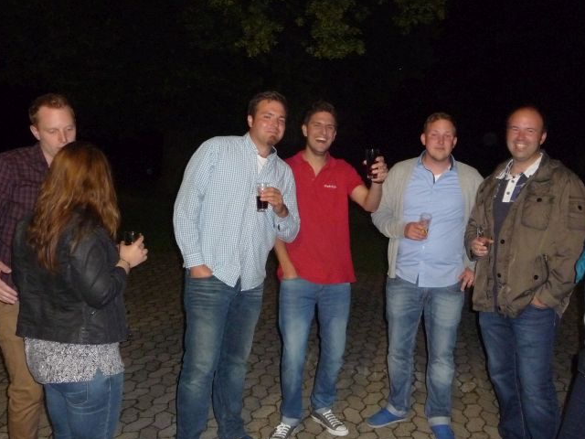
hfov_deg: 52.5
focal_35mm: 35
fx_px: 591
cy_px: 213
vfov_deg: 40.7
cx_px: 330
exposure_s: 1/8
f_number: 3.3
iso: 500
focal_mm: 4.7
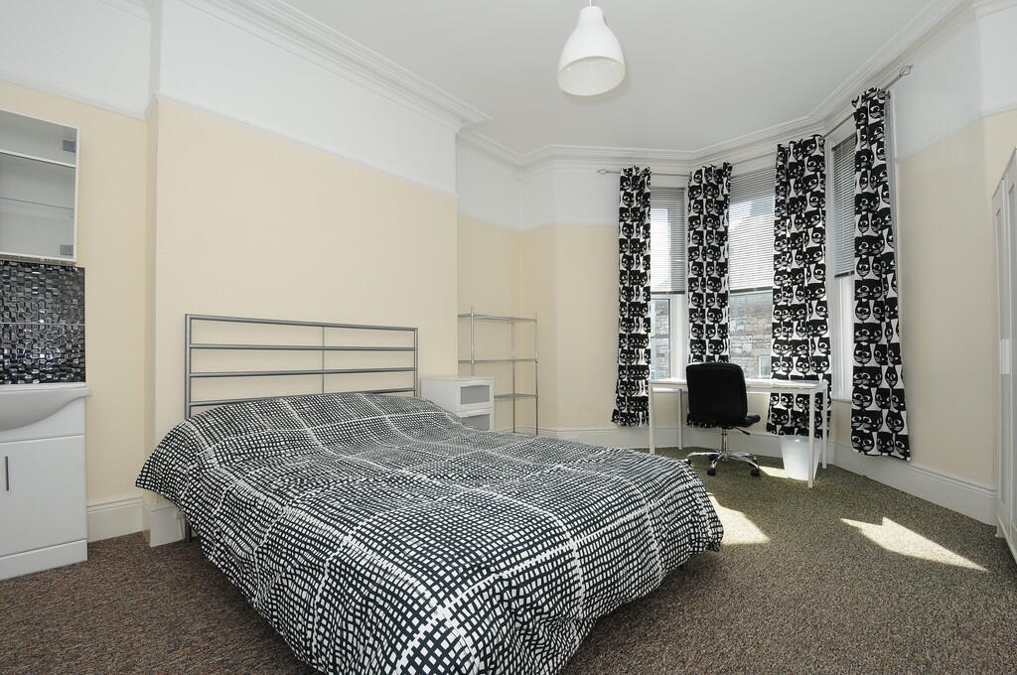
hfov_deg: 100.5
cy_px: 338
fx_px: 423
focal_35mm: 15
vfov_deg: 77.2
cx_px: 508
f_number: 8
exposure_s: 1/125
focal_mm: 10
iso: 400
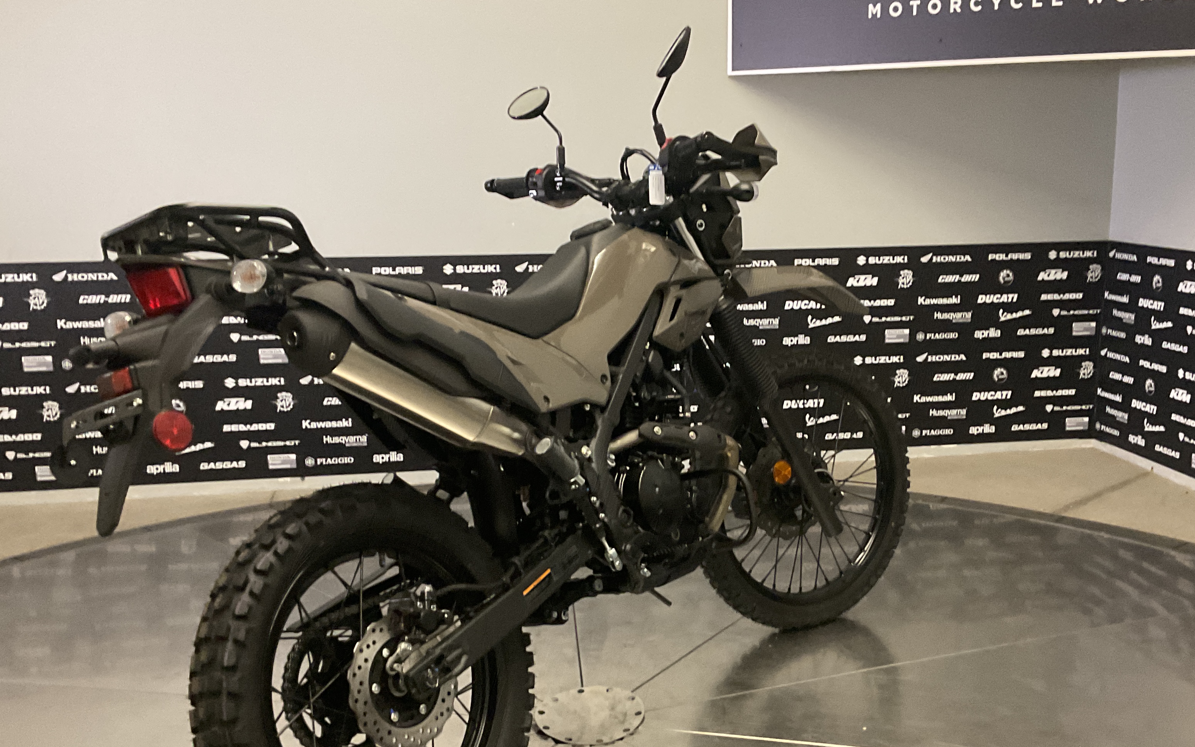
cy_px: 457
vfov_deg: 31.9
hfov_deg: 49.2
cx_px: 673
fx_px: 1303
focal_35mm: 40
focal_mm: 3
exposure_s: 1/60
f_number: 1.8
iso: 250
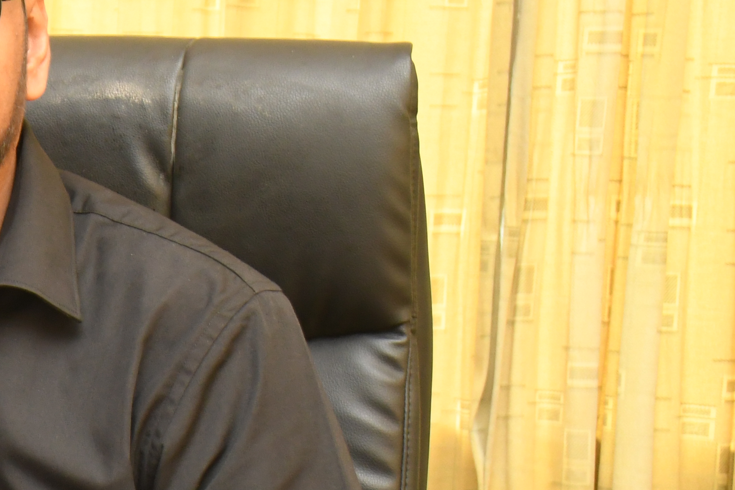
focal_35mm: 109
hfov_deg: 17.4
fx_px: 2225
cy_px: 386
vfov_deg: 12.5
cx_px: -264
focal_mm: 27
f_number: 4
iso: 1250
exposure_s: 1/100
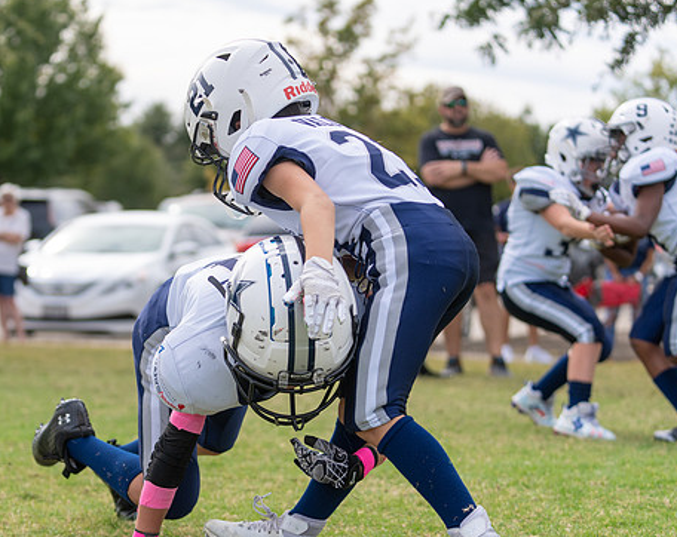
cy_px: 275
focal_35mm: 106
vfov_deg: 14.5
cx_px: 173
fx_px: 2118
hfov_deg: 18.1
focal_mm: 70
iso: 125
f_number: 2.8
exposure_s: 1/1250
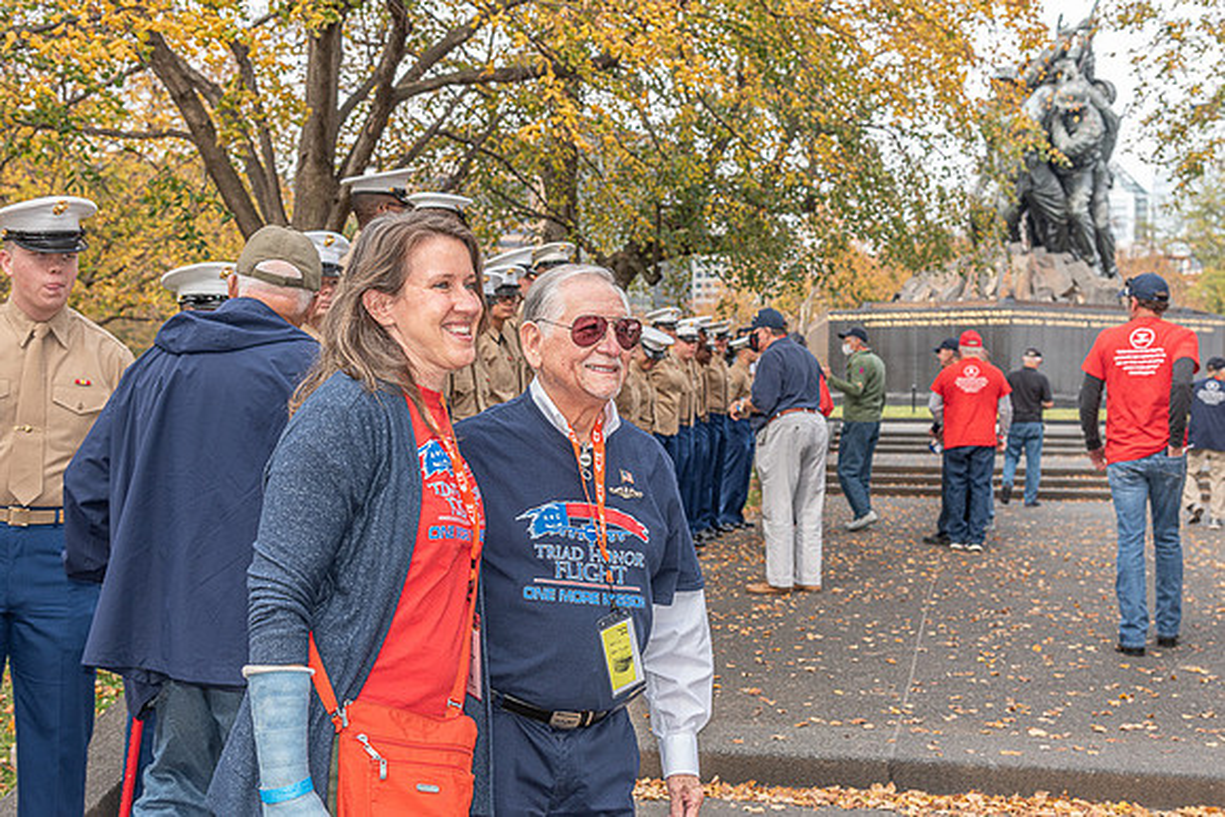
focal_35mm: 50
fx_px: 1702
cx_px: 612
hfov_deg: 39.6
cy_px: 408
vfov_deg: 27.0
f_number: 7.1
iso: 500
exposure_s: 1/250
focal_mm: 50
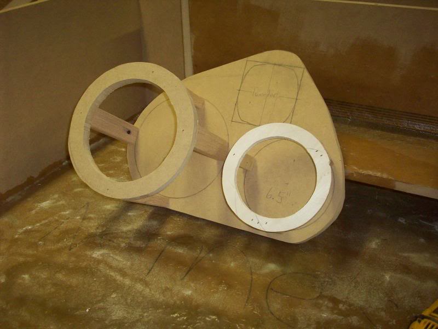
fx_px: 468
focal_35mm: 37
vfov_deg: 38.7
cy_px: 164
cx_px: 219
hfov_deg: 50.1
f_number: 2.8
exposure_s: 1/64
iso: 200
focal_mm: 6.2
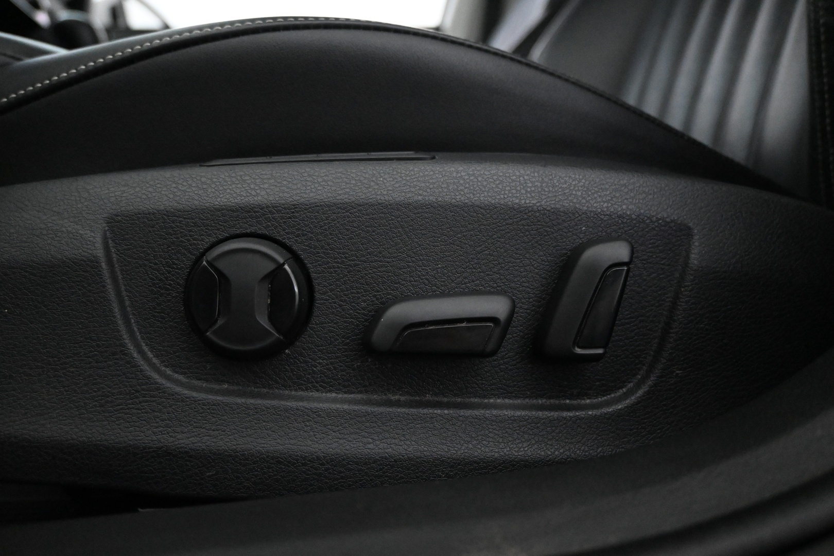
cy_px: 278
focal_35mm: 29
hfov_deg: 63.2
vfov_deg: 44.6
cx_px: 417
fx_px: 678
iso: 6400
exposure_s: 1/60
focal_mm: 19.5
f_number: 3.8
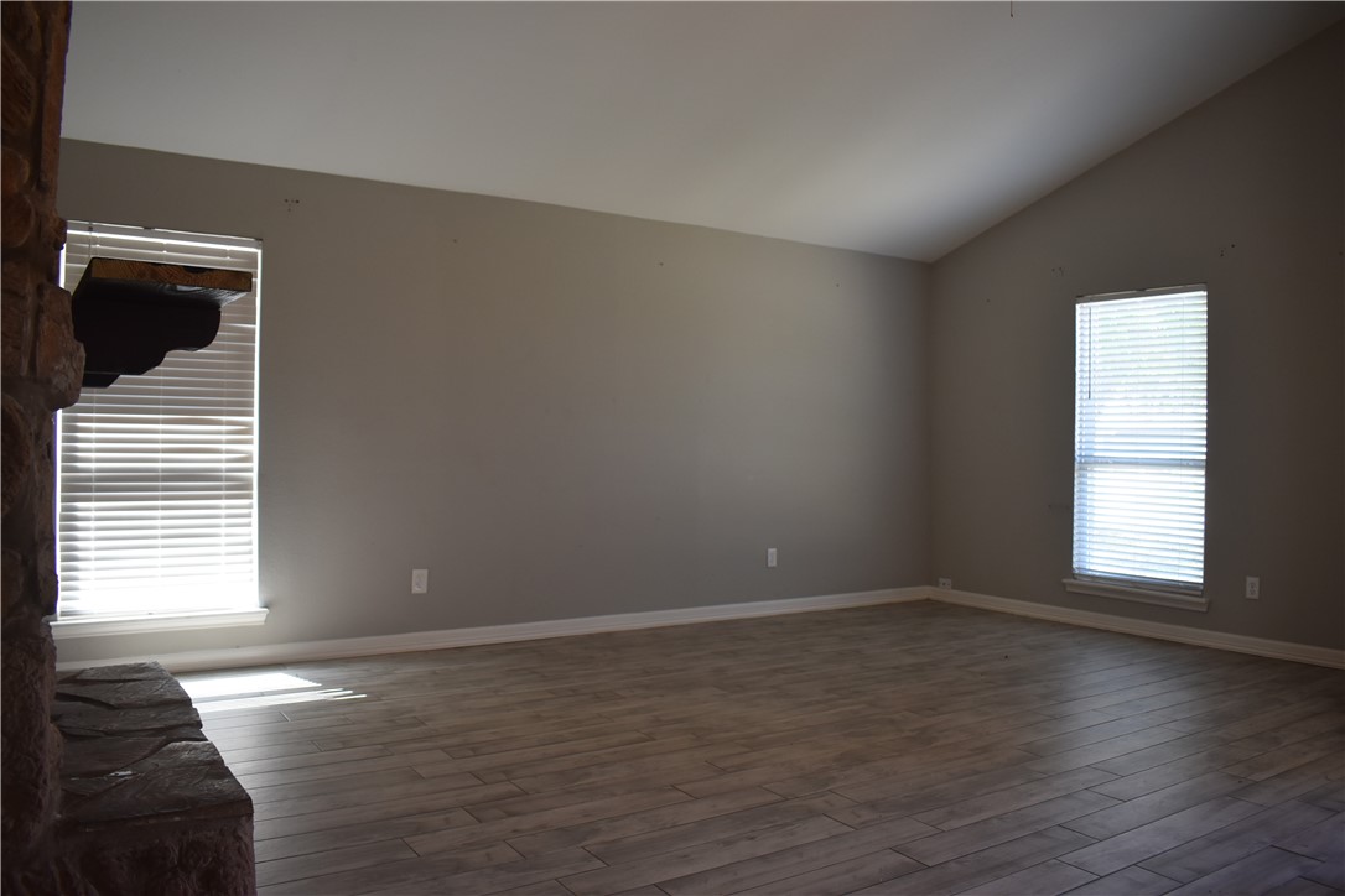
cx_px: 672
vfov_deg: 47.9
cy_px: 448
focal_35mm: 27
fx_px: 1009
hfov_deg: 67.4
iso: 400
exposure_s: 1/80
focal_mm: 18
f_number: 4.5
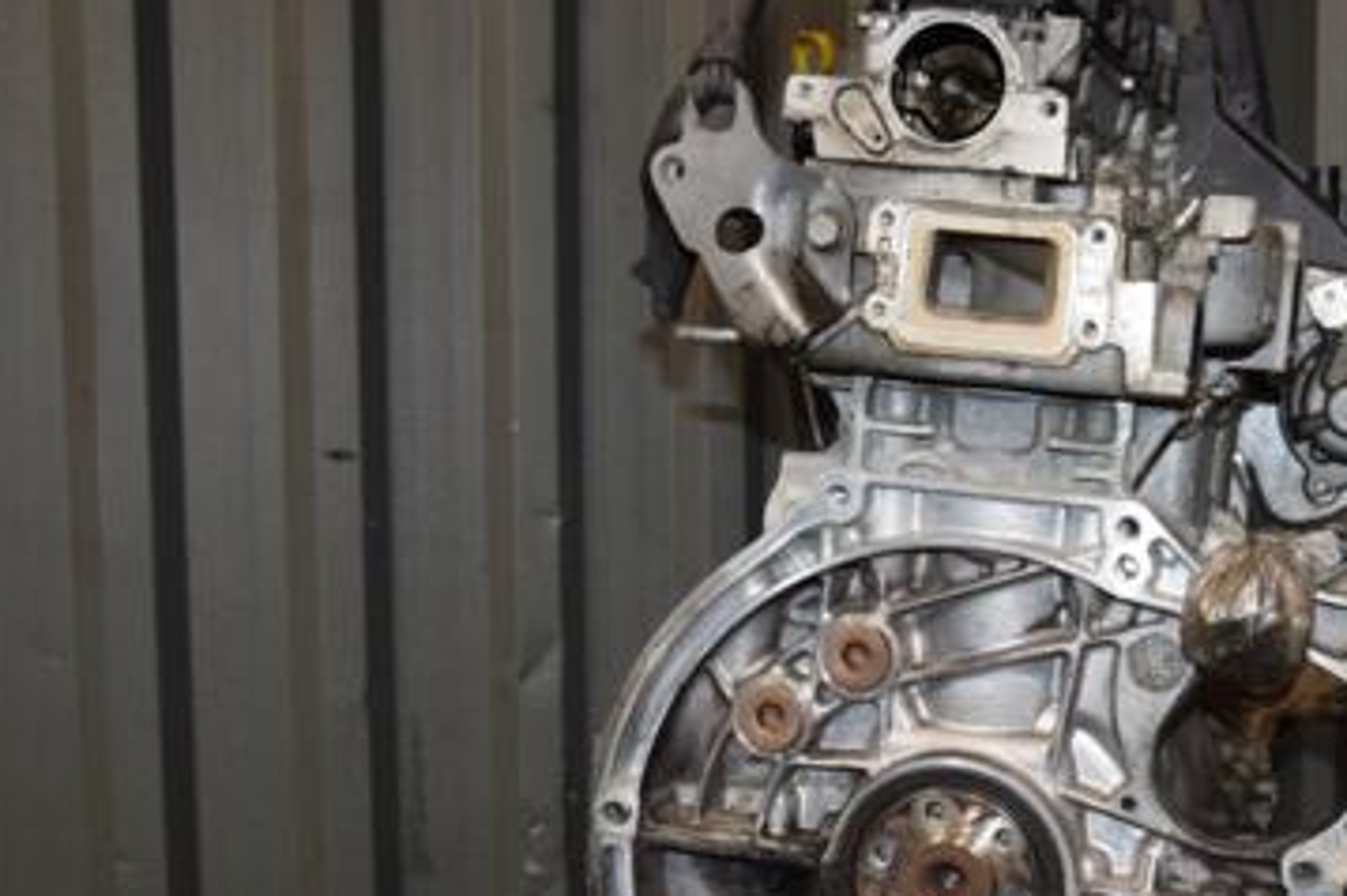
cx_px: 1016
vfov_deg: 25.5
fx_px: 1975
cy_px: 557
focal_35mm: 53
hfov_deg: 36.7
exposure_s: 1/60
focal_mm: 21
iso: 800
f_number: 5
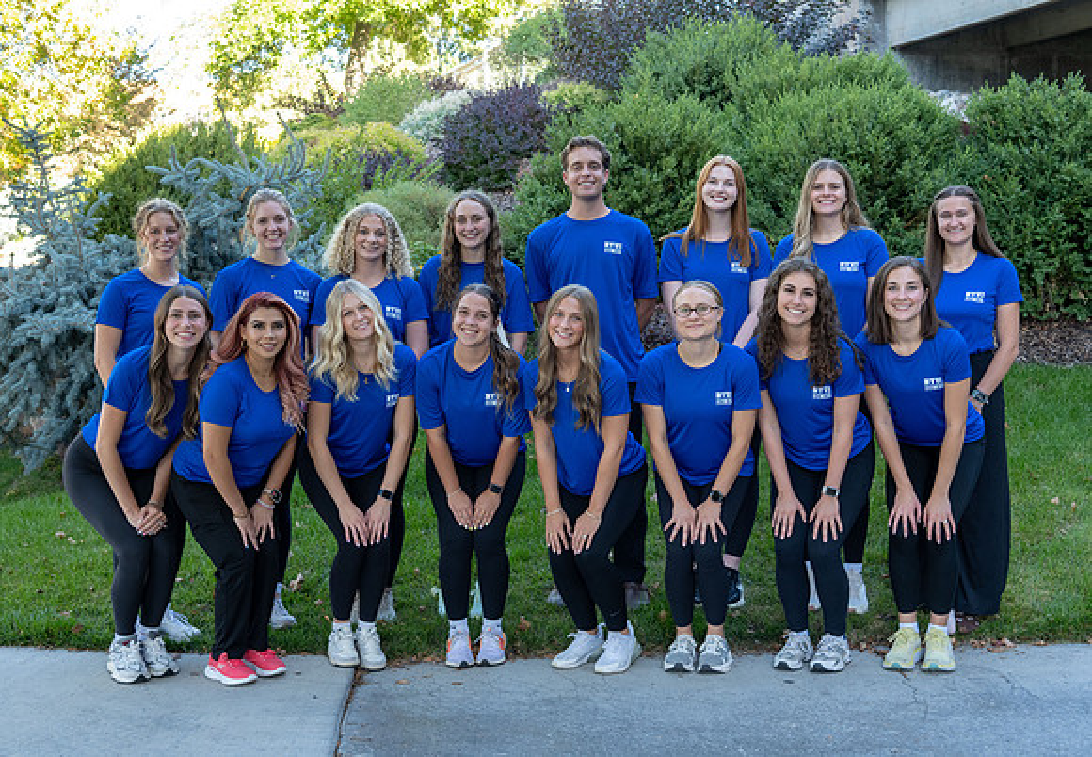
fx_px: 1376
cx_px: 518
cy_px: 344
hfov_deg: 43.3
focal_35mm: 45
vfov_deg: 30.7
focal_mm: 40
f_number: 4
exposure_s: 1/125
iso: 500
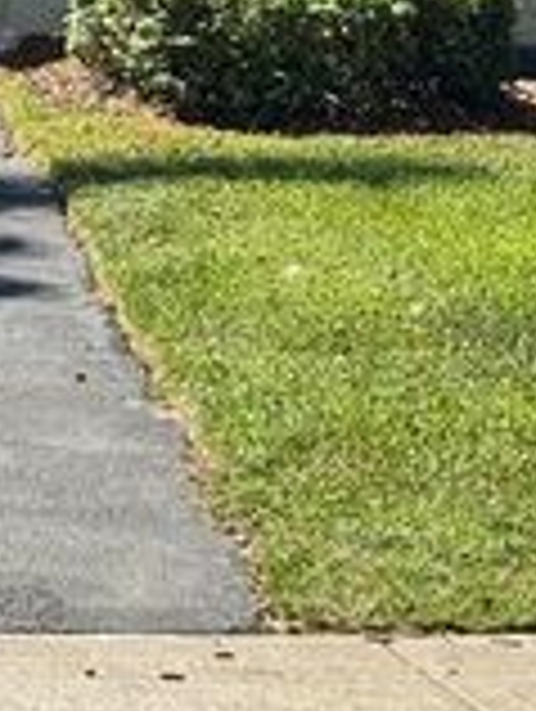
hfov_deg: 7.3
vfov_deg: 9.3
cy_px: -619
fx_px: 4159
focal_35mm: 202
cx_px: -248
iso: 64
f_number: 1.78
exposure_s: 1/2415
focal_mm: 6.76
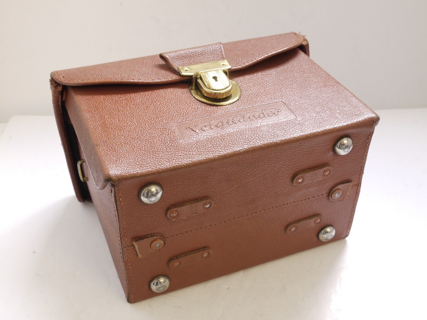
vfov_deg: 32.9
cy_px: 160
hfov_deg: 42.9
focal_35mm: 44
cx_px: 214
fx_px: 543
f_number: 10
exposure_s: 1/8
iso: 400
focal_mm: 22
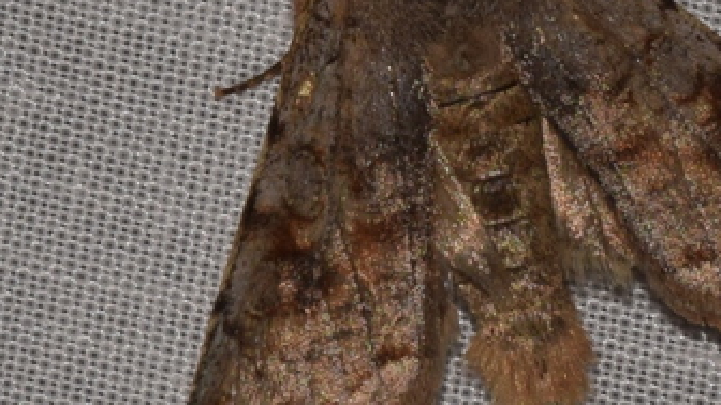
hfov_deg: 3.4
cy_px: 148
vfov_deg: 1.9
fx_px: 12025
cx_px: 460
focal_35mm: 629
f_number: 18
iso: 100
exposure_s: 1/200
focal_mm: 140
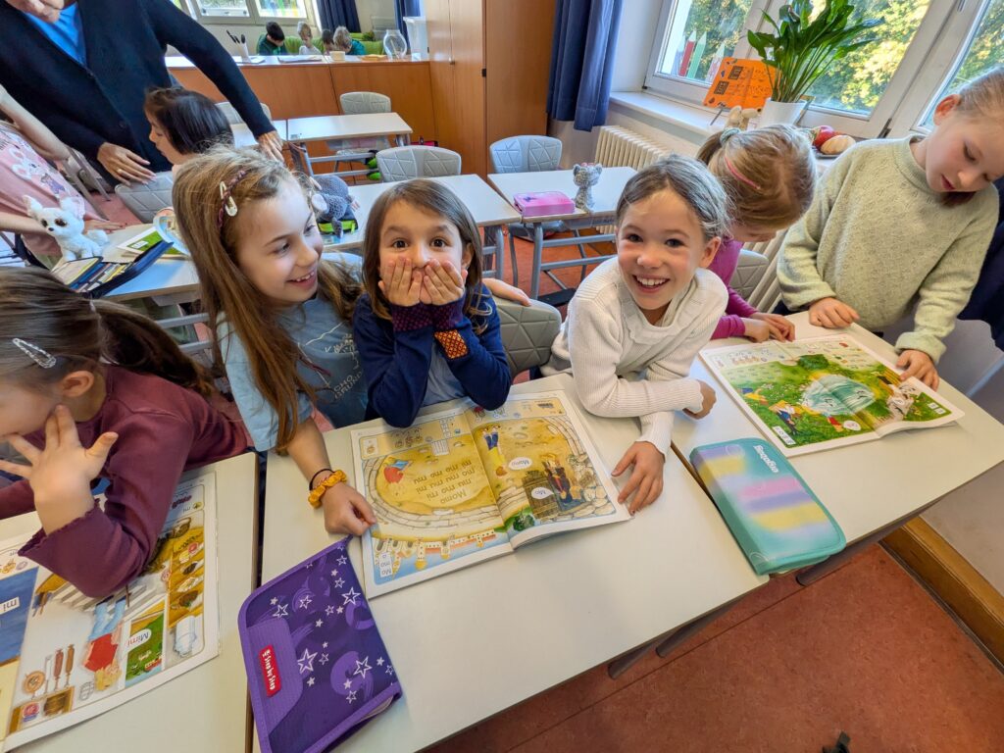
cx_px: 502
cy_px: 376
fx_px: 406
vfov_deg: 85.7
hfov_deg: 102.1
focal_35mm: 14
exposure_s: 1/100
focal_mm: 1.85
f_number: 2.2
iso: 150
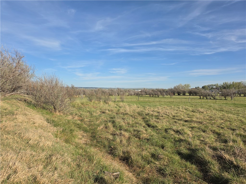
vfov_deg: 58.9
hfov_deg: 73.9
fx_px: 163
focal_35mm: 23
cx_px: 123
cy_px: 92
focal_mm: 6.5
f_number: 1.4
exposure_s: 1/7058
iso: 64
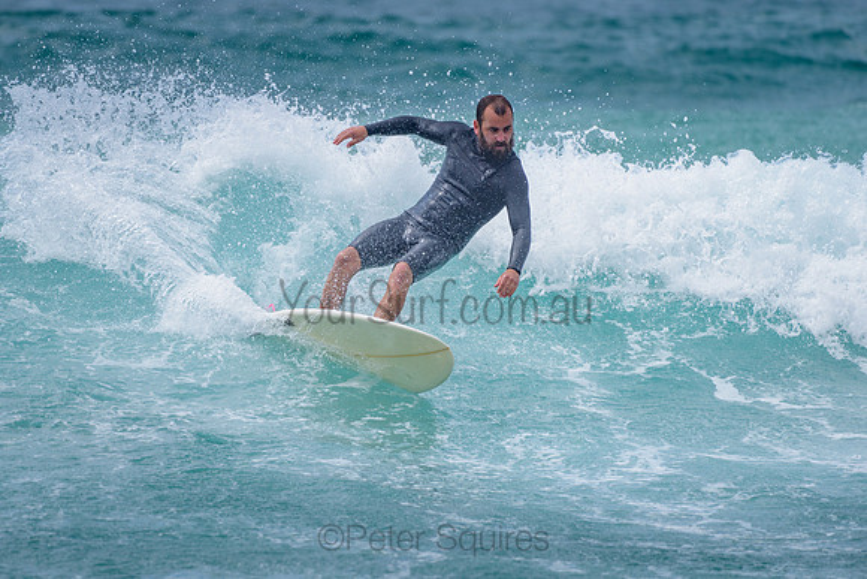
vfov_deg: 2.2
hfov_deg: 3.4
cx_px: 336
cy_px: 298
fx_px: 14764
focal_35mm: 613
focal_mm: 500
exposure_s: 1/2000
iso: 160
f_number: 5.6
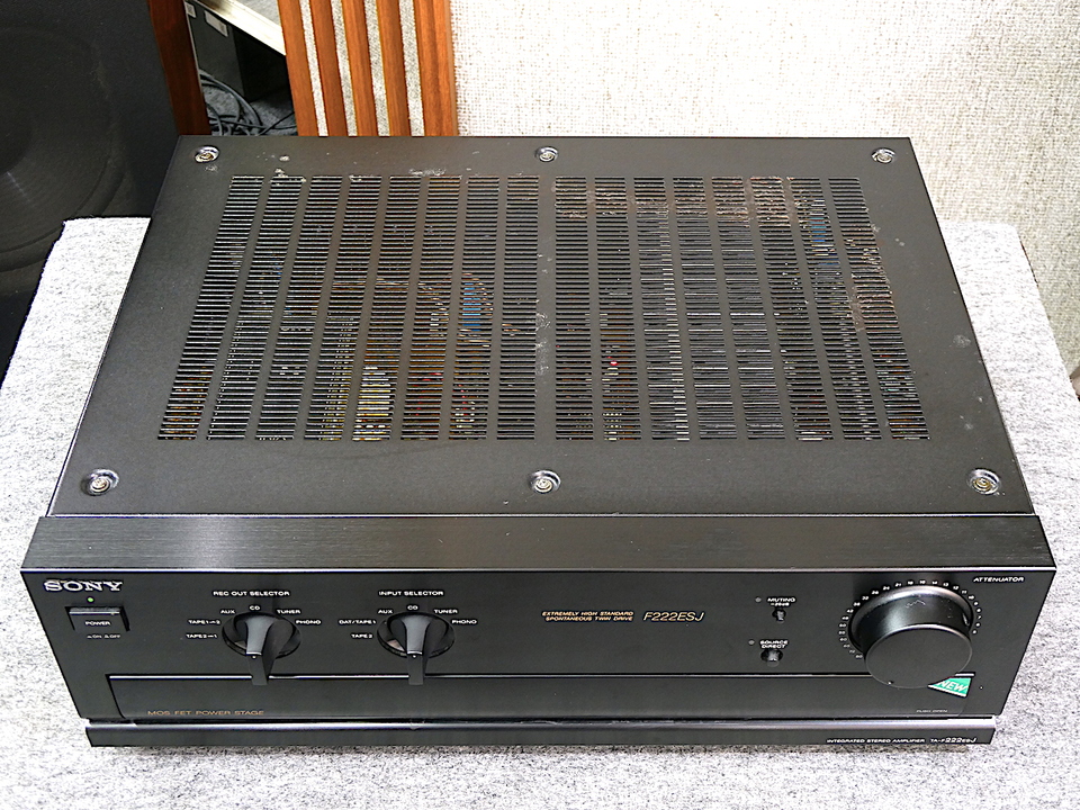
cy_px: 405
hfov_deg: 42.9
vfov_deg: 32.9
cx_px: 540
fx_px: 1373
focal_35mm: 44
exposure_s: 1/2.5
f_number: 3.9
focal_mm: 7.8
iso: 200
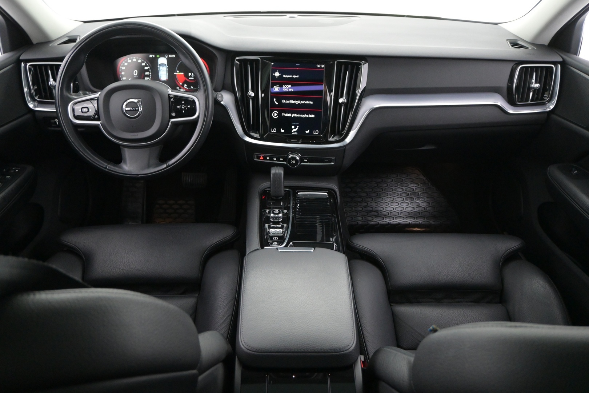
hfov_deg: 63.2
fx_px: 479
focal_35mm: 29
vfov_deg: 44.6
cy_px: 196
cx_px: 294
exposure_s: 1/30
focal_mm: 19.5
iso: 4000
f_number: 3.8
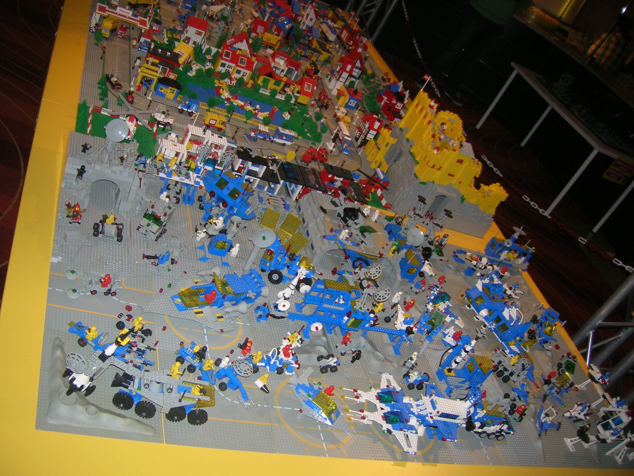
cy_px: 238
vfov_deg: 41.8
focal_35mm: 34
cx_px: 317
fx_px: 623
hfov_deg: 54.0
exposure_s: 1/60.1
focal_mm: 5.7
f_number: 2.9
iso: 72
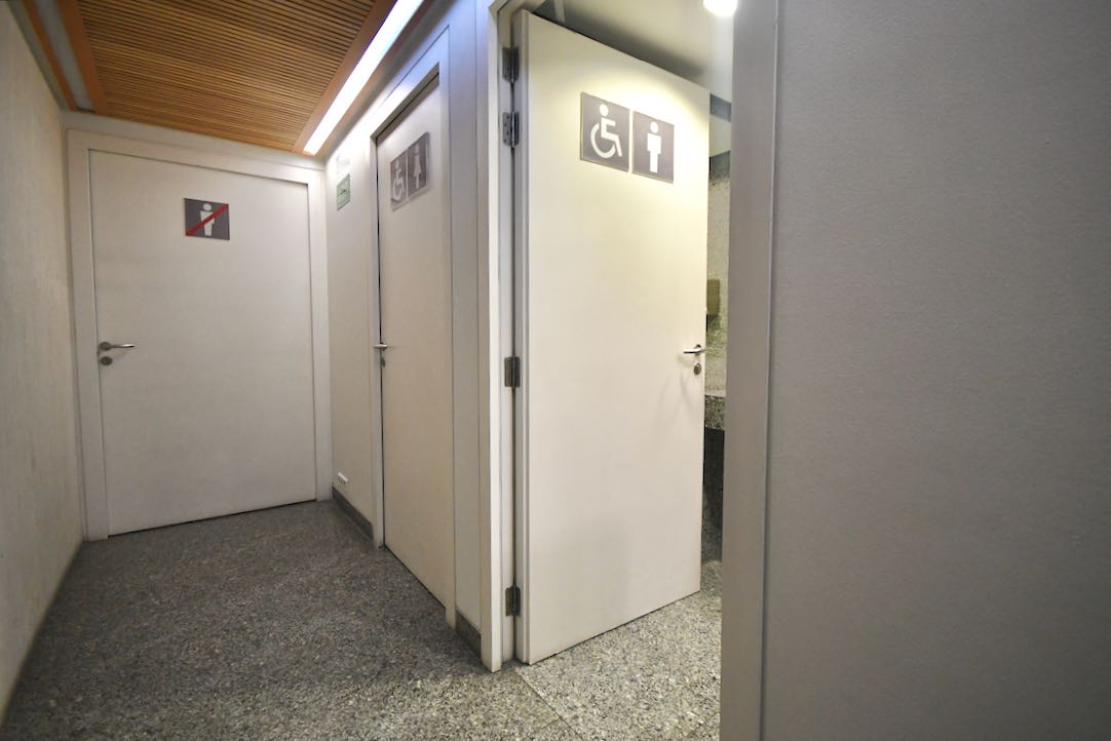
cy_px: 370
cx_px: 556
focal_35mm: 15
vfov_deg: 77.4
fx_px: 463
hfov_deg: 100.4
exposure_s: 1/125
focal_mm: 10
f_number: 4
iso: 2200
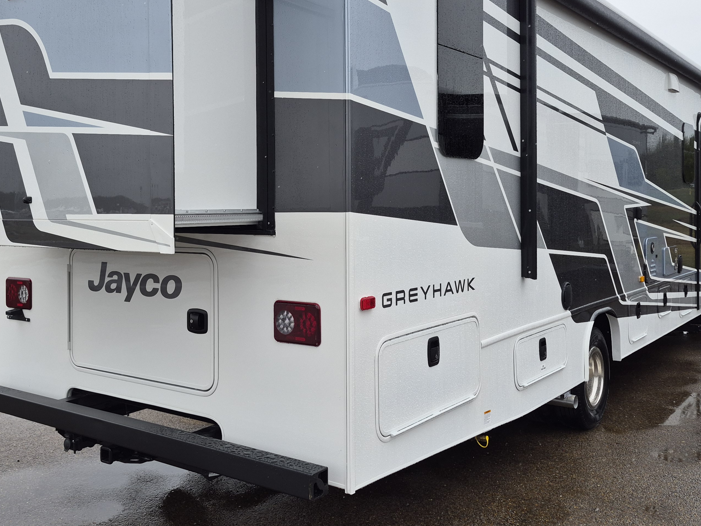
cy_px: 203
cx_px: 312
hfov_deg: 51.3
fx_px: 729
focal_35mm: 36
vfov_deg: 39.4
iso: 80
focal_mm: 5.4
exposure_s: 1/2624
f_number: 1.8
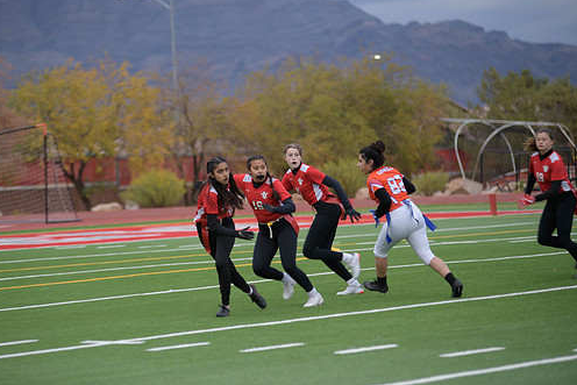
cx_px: 247
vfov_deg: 7.1
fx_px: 3094
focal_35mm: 193
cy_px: 202
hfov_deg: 10.7
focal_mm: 165
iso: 160
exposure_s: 1/200
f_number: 2.8
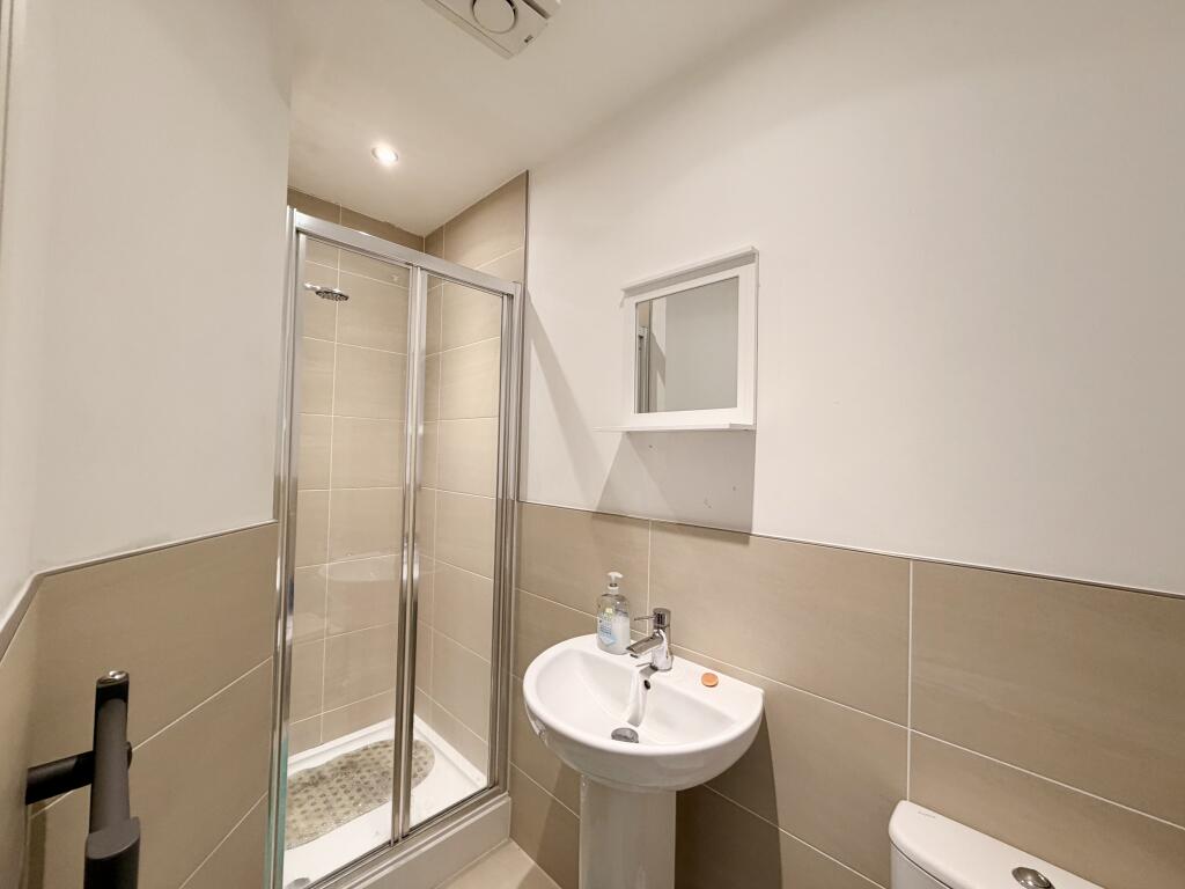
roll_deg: -0.9
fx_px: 479
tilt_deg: +1.3
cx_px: 592
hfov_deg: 102.1
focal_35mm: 14
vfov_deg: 85.7
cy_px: 444
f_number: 2.2
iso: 160
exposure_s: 1/50
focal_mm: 2.22
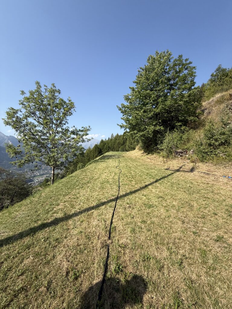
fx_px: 125
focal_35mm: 14
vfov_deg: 102.1
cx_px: 116
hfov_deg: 85.7
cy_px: 154
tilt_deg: +1.6
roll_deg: -0.1
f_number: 2.2
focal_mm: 2.22
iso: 50
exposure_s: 1/1656
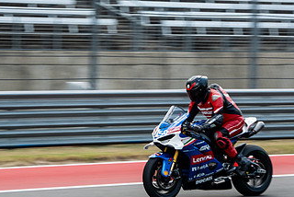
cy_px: 110
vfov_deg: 6.9
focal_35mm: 199
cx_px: 155
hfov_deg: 10.3
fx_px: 1627
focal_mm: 55
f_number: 3.6
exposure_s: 1/320
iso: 160
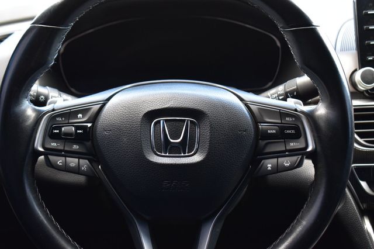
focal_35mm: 72
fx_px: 748
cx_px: 187
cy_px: 124
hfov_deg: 28.1
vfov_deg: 18.9
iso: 400
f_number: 6.3
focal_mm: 48
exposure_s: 1/20
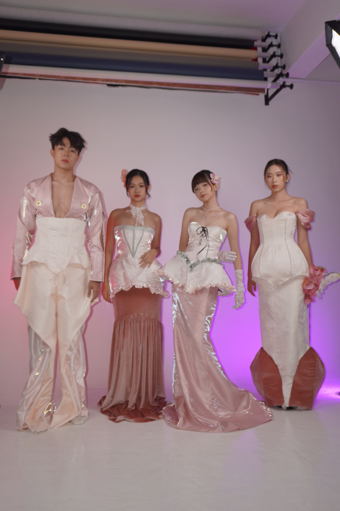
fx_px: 404
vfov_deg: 64.6
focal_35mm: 28
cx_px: 170
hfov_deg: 45.7
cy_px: 256
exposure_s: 1/80
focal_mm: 19
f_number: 4
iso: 100
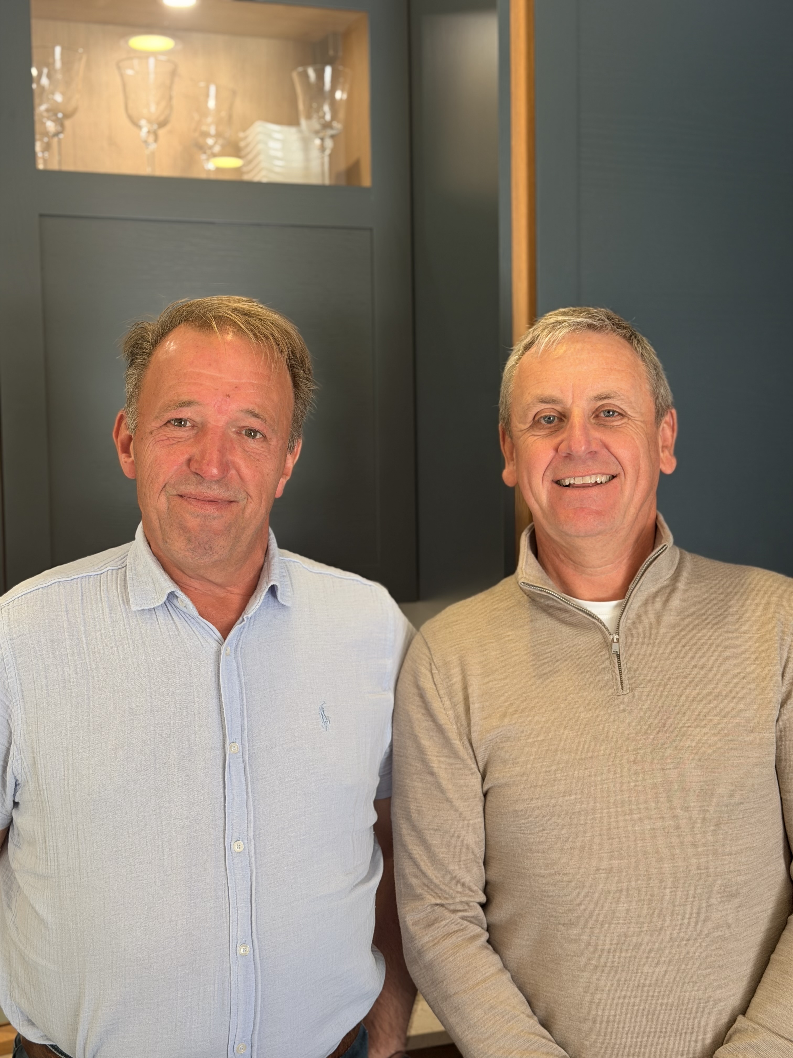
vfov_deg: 39.7
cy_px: 529
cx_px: 396
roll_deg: +0.5
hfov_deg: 30.3
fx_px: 1466
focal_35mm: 48
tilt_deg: -3.1
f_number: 1.78
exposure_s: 1/50
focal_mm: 6.76
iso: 80
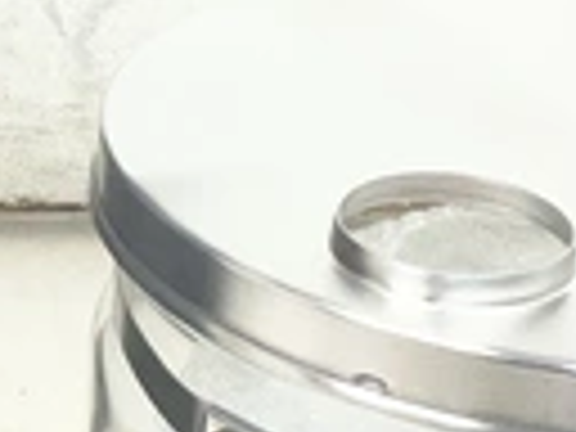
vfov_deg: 8.7
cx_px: -198
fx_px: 2829
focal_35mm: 170
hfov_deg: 11.3
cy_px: 70
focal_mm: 3
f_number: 1.8
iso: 50
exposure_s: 1/120
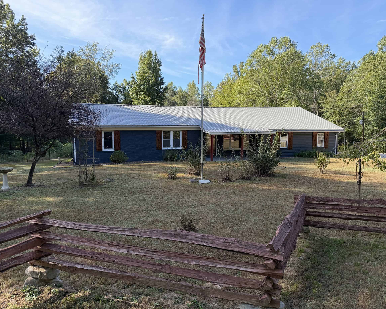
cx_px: 191
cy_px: 150
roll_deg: +1.0
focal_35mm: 26
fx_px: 297
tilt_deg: -5.4
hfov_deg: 66.0
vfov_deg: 54.9
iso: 100
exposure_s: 1/1522
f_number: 1.78
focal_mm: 6.76
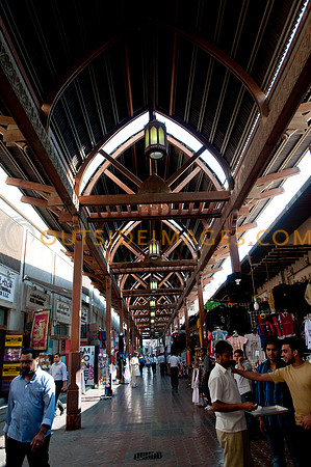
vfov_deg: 70.5
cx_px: 156
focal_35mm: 26
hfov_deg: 50.3
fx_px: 331
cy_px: 234
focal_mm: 17
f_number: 2.8
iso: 250
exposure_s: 1/800
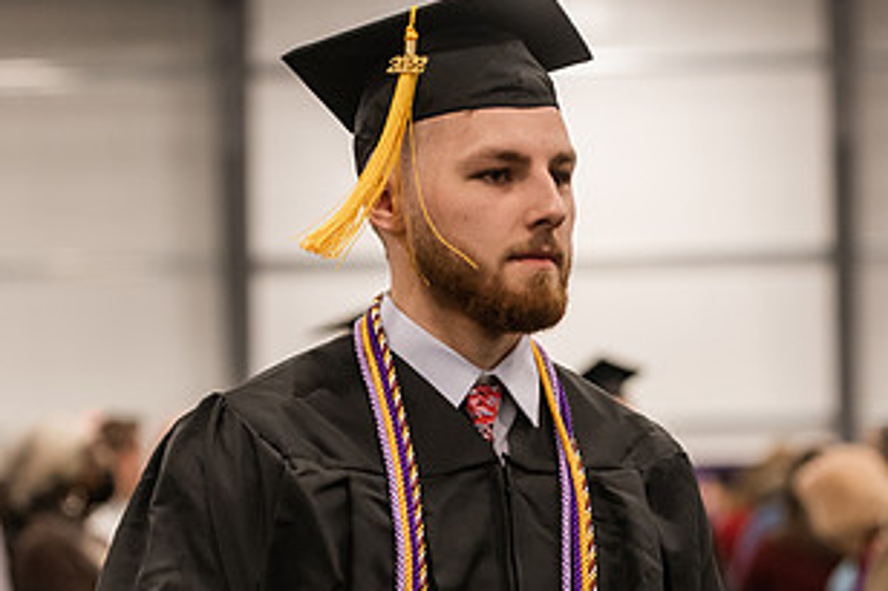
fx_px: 4413
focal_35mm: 179
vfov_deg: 7.7
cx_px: 487
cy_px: 437
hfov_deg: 11.5
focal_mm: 95
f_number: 3.2
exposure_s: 1/200
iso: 2500
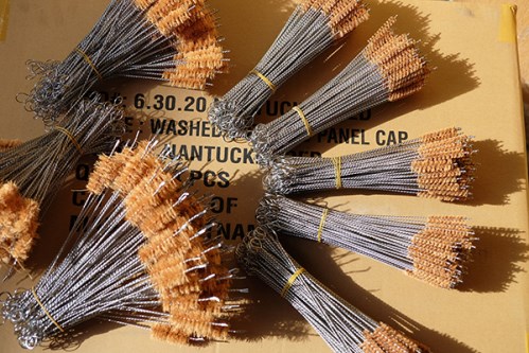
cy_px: 176
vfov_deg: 22.3
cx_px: 264
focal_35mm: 61
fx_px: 897
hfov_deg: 32.9
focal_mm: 40.7
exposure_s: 1/750
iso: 200
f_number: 4
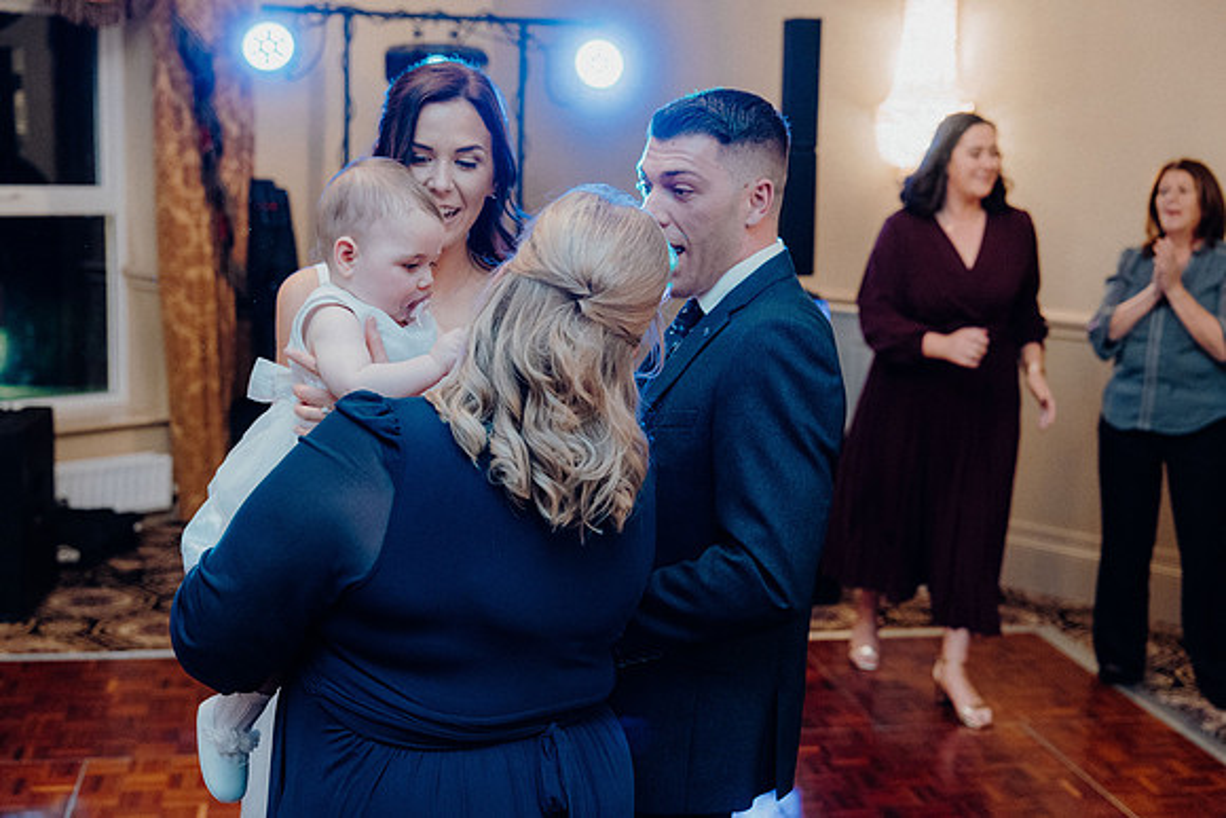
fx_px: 1635
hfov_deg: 41.1
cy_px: 409
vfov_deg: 28.1
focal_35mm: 48
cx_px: 613
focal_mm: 48
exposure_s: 1/160
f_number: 3.5
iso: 3200
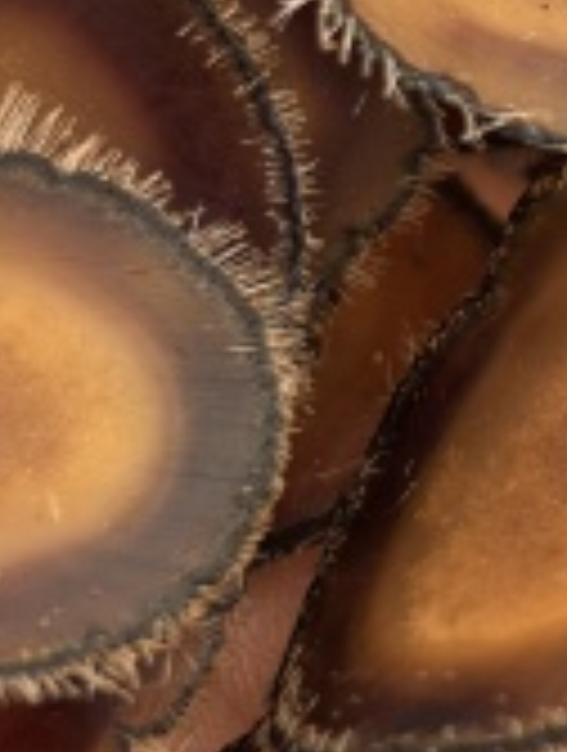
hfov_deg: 8.4
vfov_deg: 11.4
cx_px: 896
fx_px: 3742
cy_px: 7
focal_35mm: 172
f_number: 2
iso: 80
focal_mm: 6.98
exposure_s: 1/100
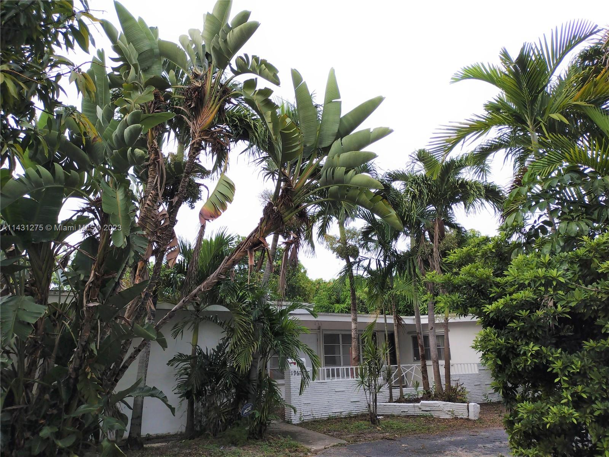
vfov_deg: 51.4
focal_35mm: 27
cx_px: 304
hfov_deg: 65.3
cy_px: 228
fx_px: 475
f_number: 1.7
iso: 100
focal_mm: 4.71
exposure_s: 1/588
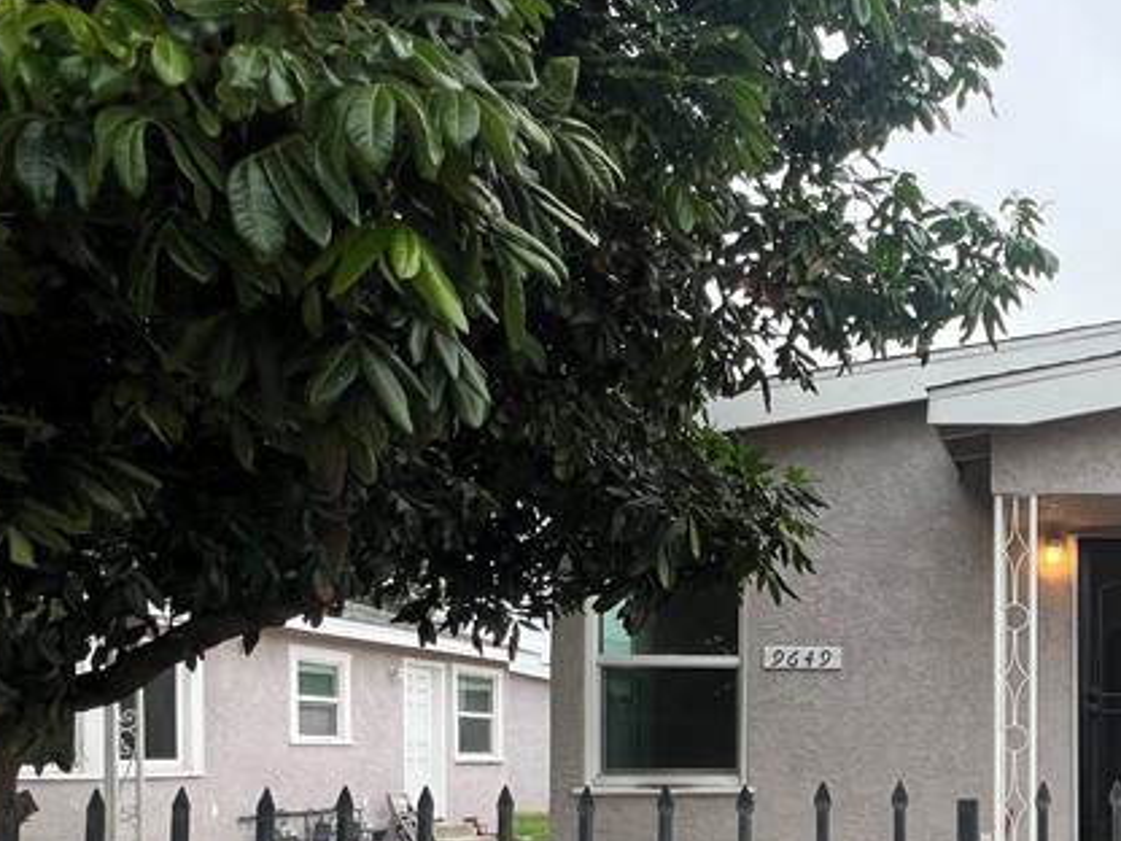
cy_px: 747
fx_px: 1036
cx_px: 1210
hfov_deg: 44.5
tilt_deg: -0.2
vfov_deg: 41.0
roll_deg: -0.7
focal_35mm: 32
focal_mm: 1.57
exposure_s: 1/99
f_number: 1.8
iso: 32
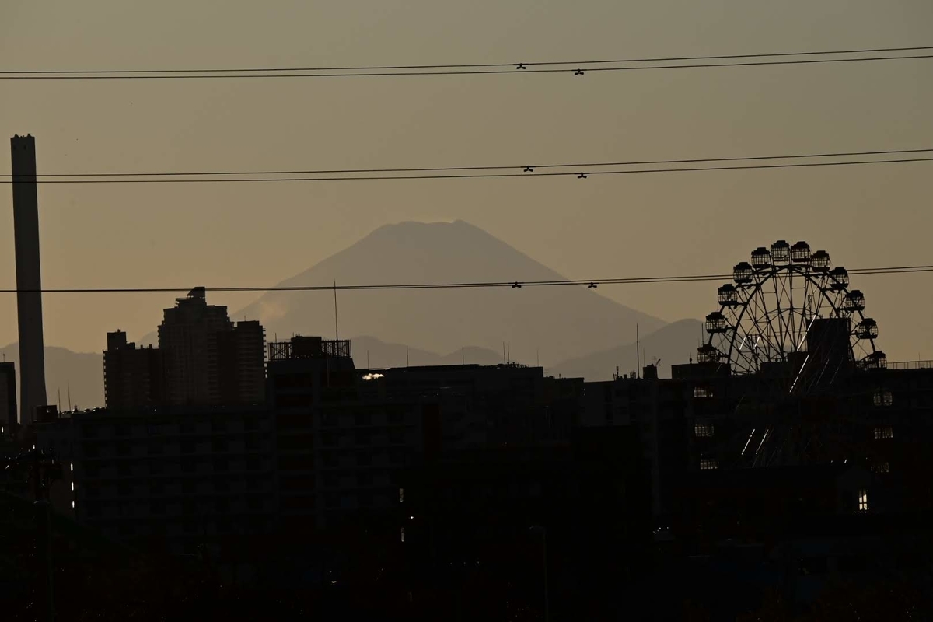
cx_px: 466
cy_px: 311
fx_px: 9718
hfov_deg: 5.5
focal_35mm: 375
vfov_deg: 3.7
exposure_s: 1/125
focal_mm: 250
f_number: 18
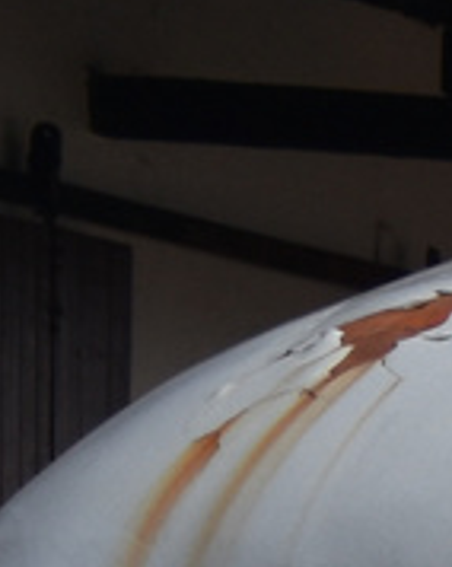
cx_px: 2212
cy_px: 1284
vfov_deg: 1.5
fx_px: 21910
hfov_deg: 1.2
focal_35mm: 1308
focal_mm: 86
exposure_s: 1/500
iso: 220
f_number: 8
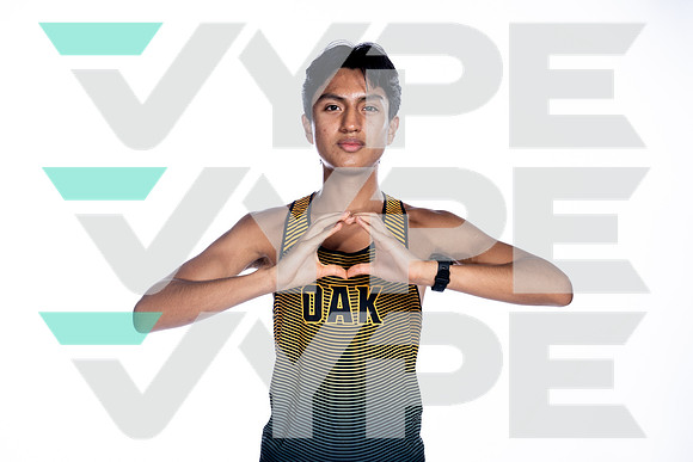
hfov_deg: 28.8
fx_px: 1348
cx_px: 346
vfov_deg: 19.5
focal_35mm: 70
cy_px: 231
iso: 100
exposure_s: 1/250
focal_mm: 70
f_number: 5.6
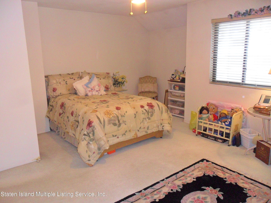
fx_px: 211
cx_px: 136
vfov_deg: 51.4
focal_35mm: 27
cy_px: 102
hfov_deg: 65.3
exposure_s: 1/20
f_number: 3.5
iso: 400
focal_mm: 4.9
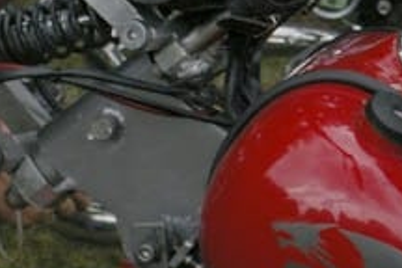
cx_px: 945
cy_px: -31
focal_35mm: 319
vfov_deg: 4.3
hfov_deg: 6.2
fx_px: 3566
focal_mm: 45
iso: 800
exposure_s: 1/800
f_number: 7.1
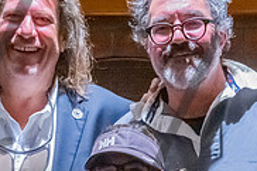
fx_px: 984
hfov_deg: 14.9
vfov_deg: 9.8
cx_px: 155
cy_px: 174
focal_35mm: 138
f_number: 4.8
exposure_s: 1/160
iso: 8000
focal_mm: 35
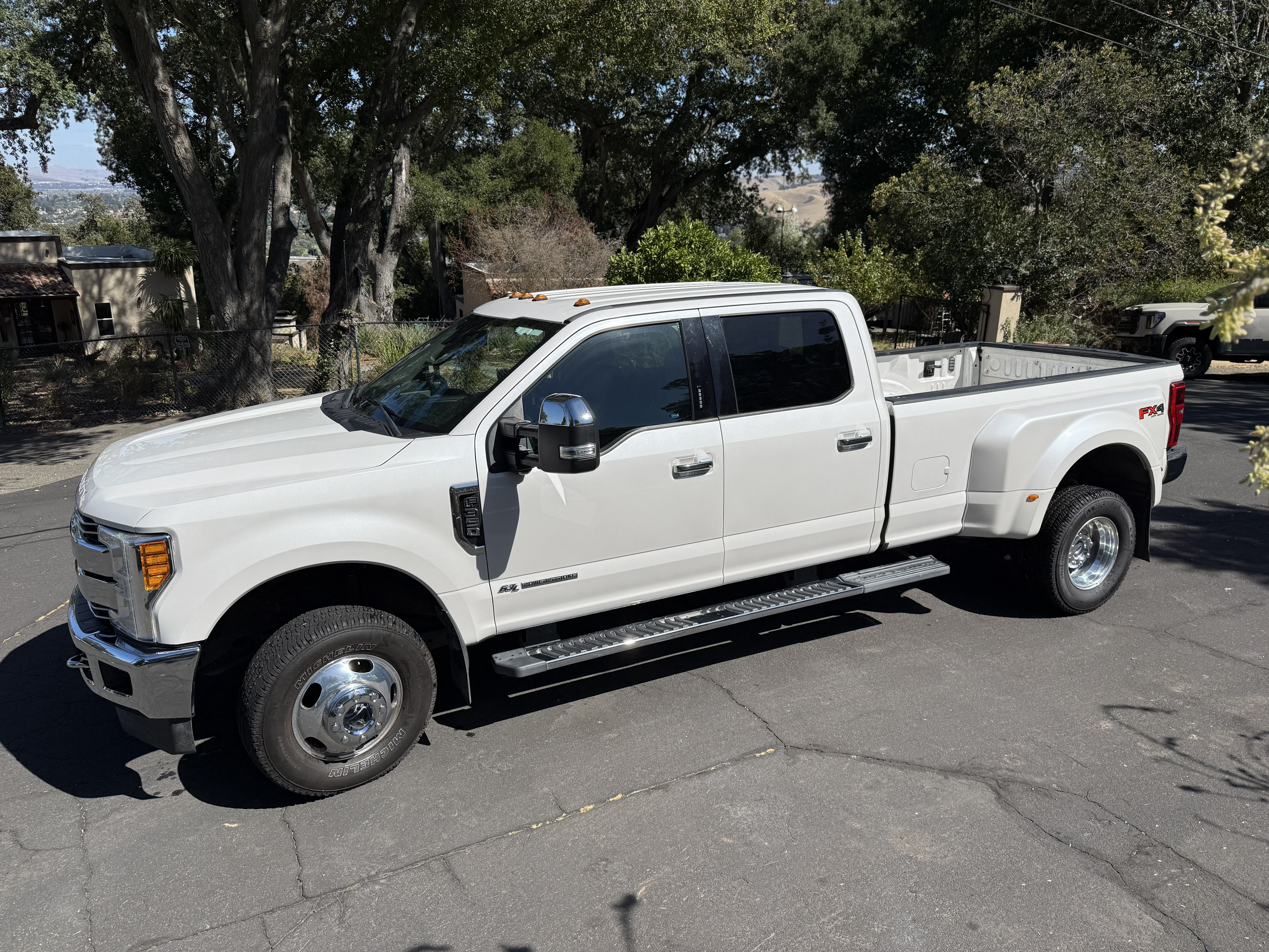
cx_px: 634
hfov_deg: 71.6
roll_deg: -1.5
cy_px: 476
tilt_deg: -19.7
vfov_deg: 56.8
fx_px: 880
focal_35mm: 24
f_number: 1.78
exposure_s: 1/7353
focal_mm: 6.76
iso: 80
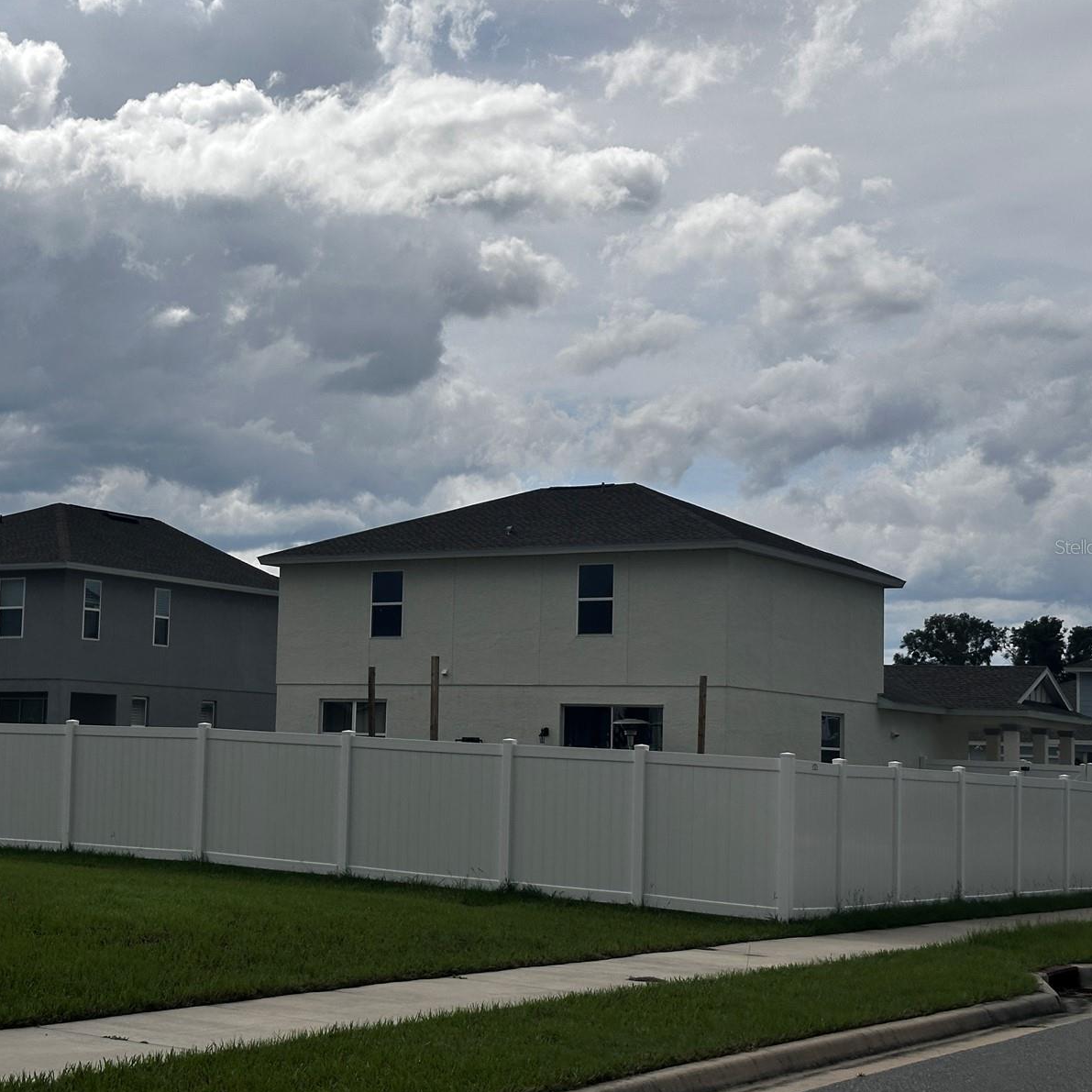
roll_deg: -1.7
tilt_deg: +5.0
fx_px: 2034
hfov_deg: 29.9
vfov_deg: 30.0
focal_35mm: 57
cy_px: 546
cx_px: 408
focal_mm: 6.86
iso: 64
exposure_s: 1/9804
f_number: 1.78
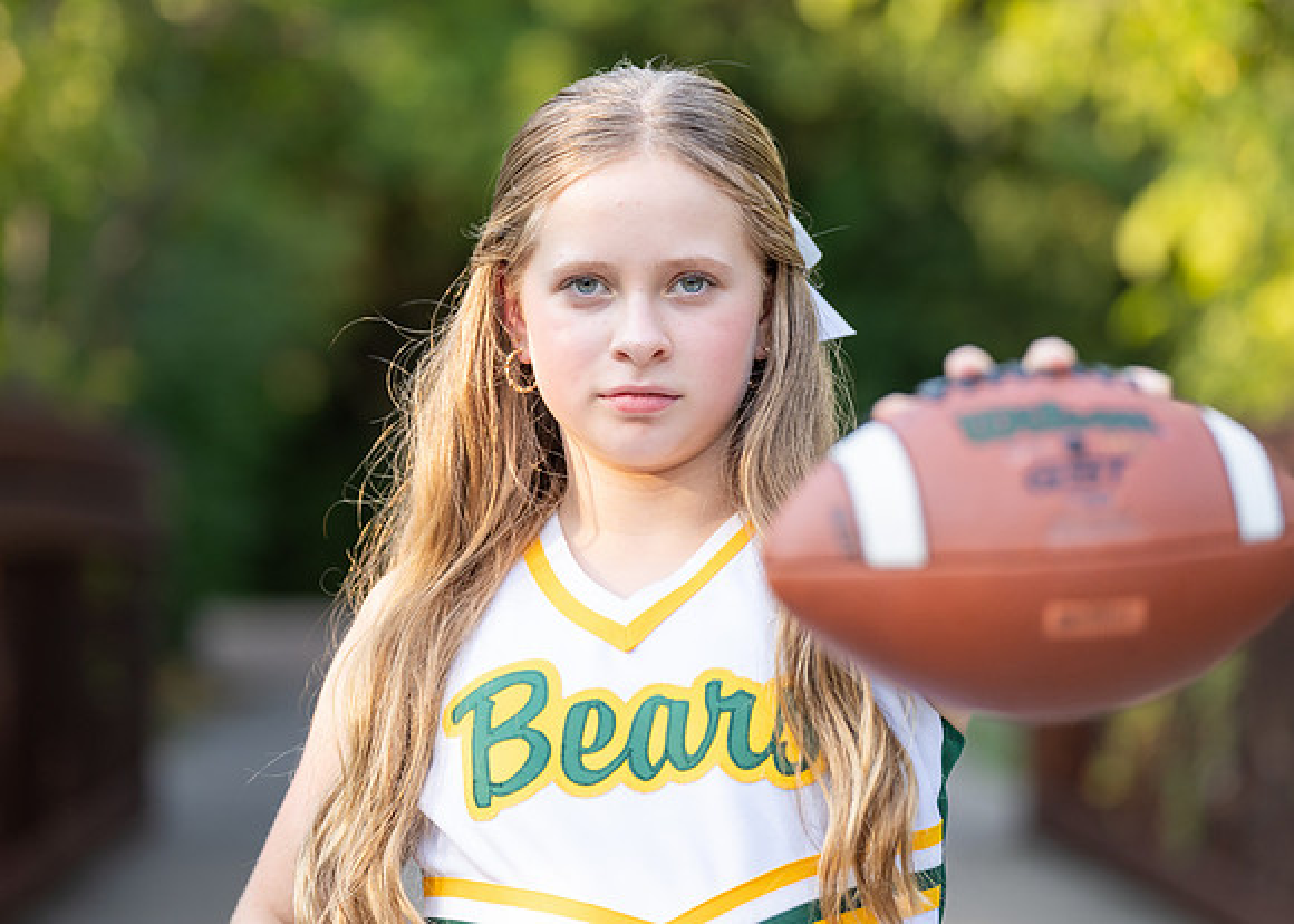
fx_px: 4766
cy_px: 433
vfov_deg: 11.1
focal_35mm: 130
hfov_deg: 15.5
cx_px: 630
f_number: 2.8
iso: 320
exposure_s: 1/800
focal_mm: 113
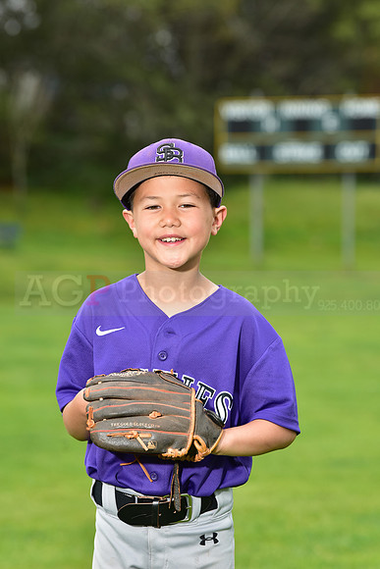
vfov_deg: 12.8
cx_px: 190
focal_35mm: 160
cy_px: 284
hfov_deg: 8.6
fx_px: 2532
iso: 400
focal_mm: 160
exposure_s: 1/250
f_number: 5.6
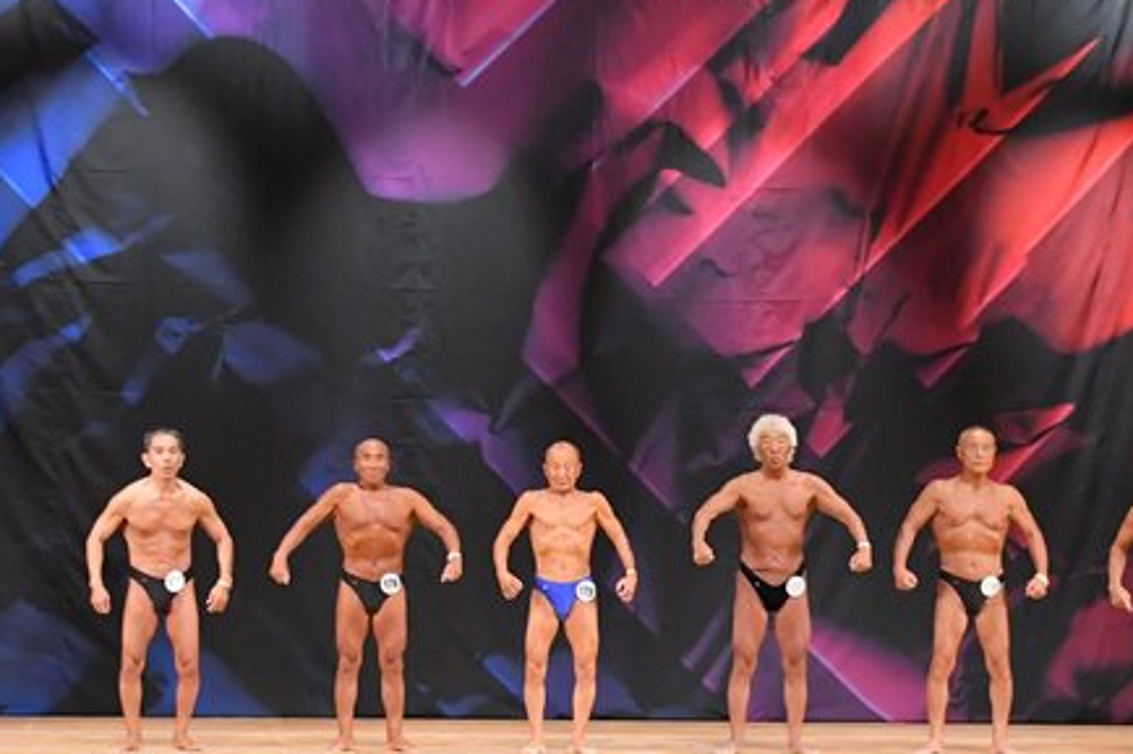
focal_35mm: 150
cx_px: 623
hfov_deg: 13.7
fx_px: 4719
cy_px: 467
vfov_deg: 9.1
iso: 5600
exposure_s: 1/400
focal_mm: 56
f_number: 5.6
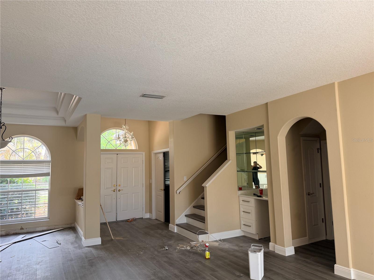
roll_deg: +1.1
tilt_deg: +5.7
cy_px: 140
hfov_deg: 71.6
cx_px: 187
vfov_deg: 56.8
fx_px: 259
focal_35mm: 24
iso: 100
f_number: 1.78
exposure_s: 1/128
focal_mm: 6.76
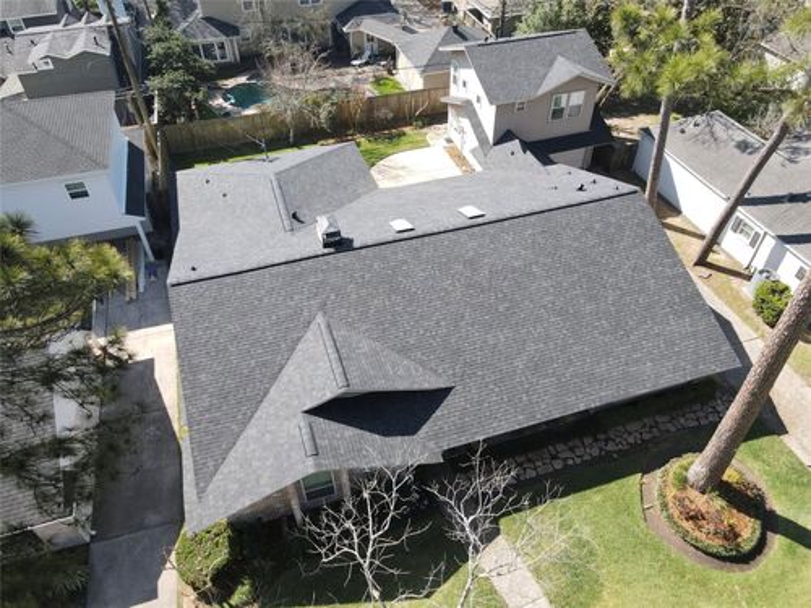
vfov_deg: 56.8
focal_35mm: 24
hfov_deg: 71.6
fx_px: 562
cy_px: 304
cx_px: 406
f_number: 2.8
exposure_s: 1/200
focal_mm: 4.5
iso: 100
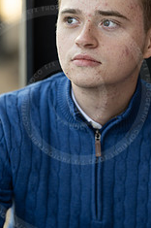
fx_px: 1028
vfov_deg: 12.6
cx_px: 84
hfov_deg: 8.4
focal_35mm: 163
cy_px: 123
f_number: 1.8
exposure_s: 1/160
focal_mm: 85
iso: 100
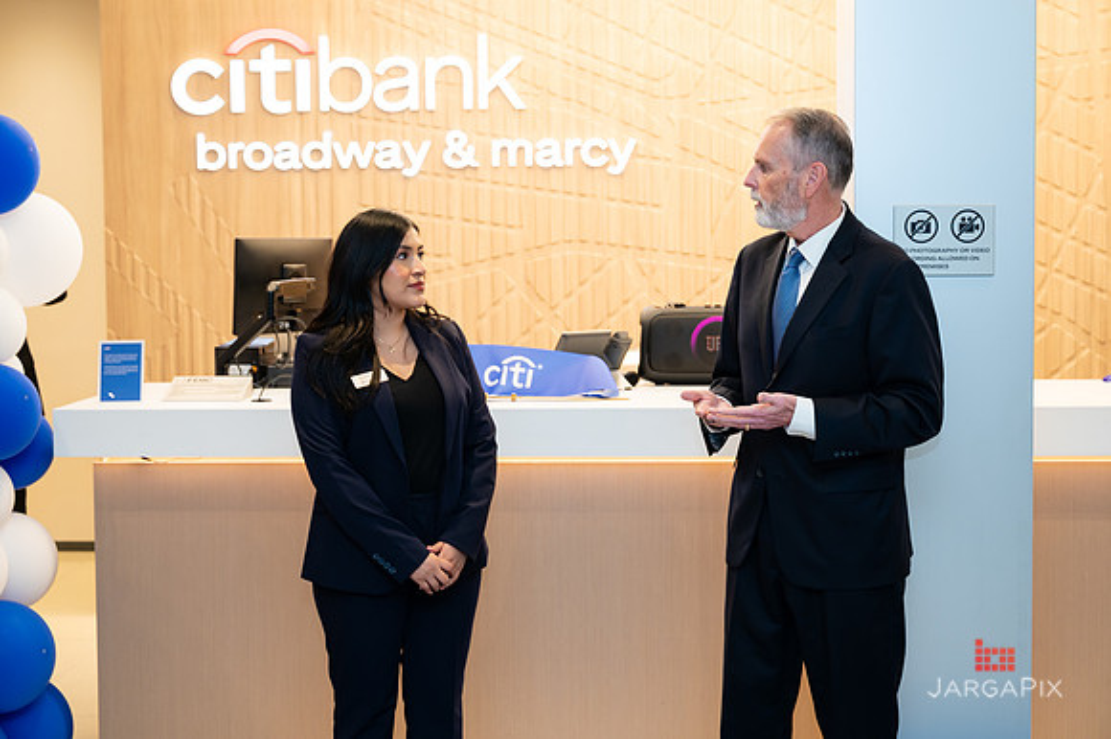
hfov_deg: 33.3
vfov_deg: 22.5
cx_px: 555
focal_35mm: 60
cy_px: 356
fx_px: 1858
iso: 400
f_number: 4
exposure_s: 1/160
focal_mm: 58
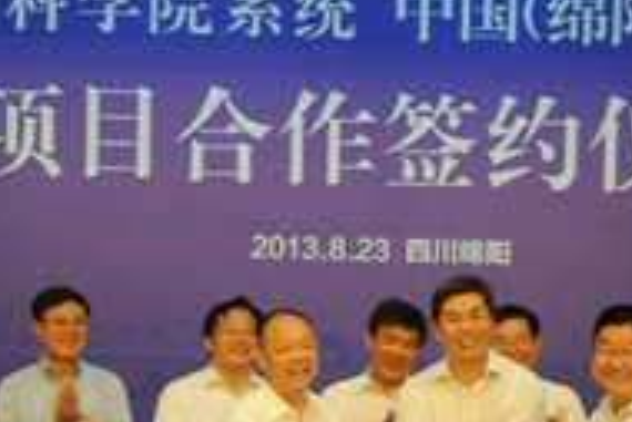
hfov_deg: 17.0
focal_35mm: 120
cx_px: 356
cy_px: 415
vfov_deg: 11.3
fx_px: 2108
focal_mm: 34
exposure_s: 1/30
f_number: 4.2
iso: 2000
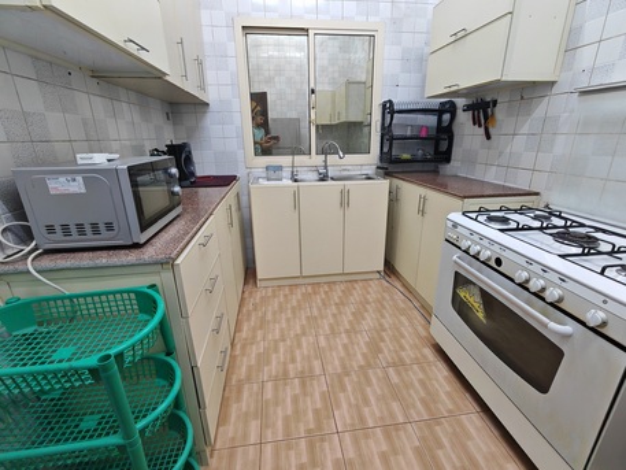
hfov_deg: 94.5
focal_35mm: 16
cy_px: 235
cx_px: 313
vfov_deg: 78.1
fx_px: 289
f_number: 2.2
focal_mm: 1.96
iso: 640
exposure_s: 1/33
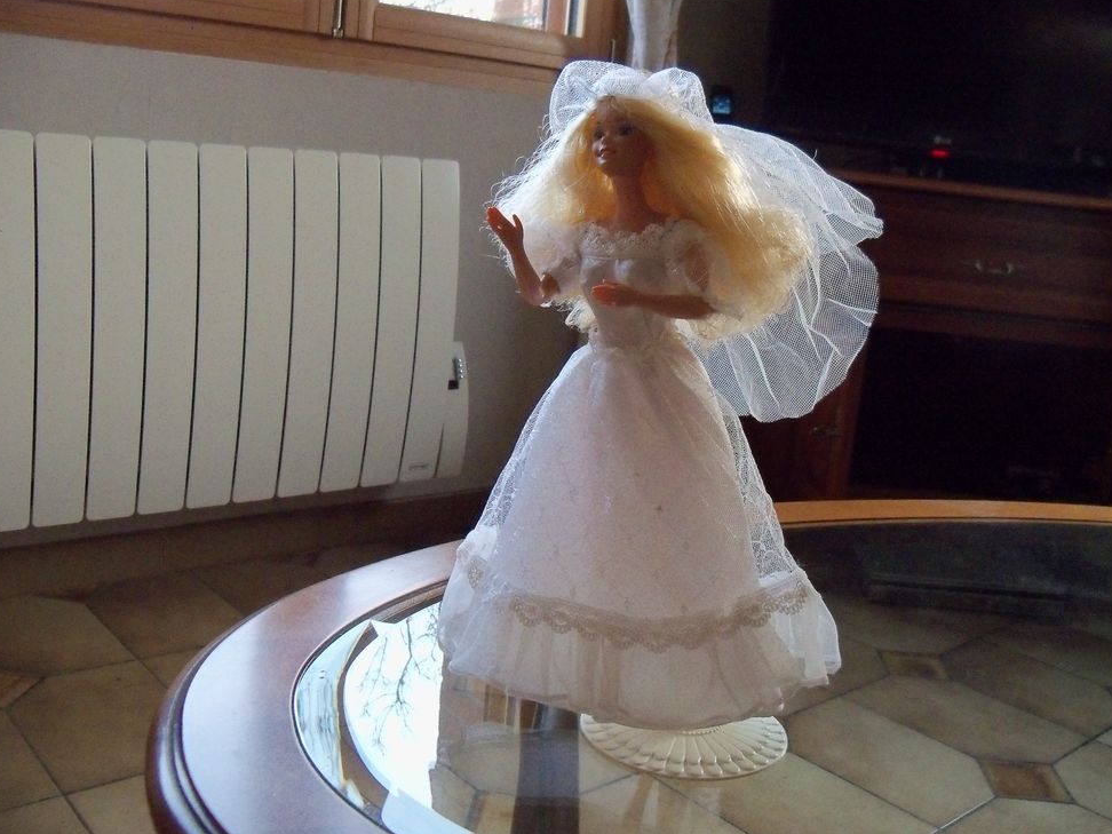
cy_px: 413
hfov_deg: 51.4
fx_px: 1156
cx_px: 556
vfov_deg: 39.7
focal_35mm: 36
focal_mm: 6.2
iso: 800
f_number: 3.5
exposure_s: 1/40
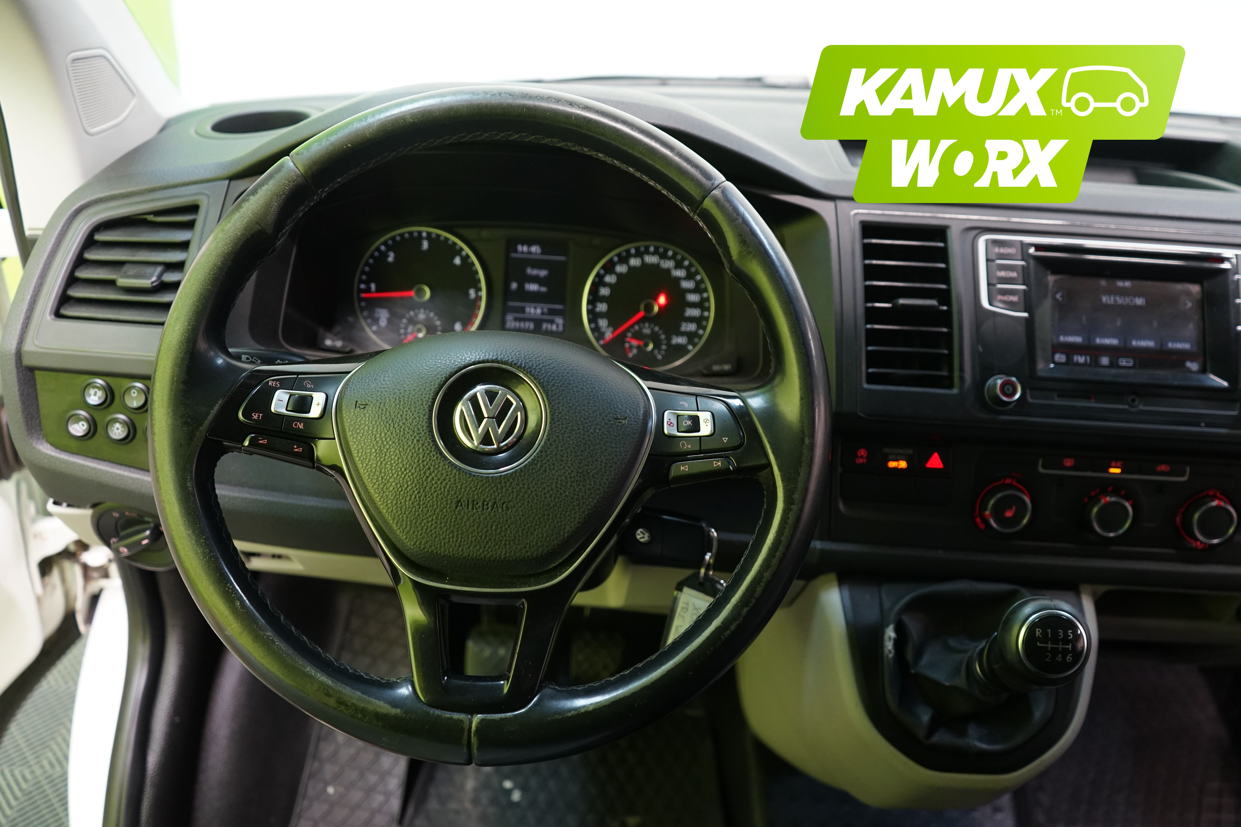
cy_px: 414
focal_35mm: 28
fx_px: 965
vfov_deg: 46.4
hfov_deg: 65.5
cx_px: 620
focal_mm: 28
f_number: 3.5
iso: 1000
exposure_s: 1/30
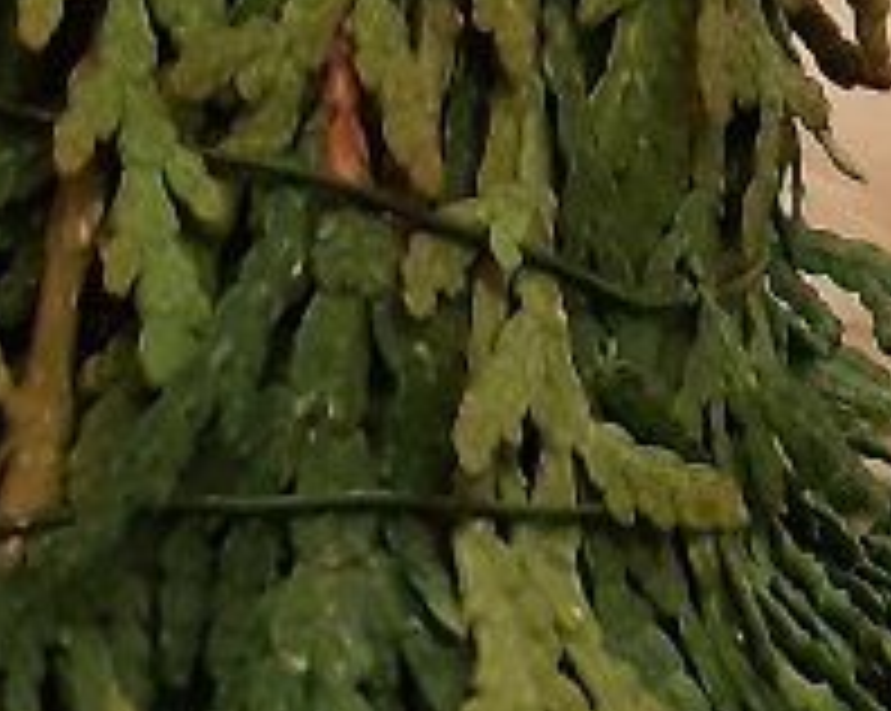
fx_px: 4505
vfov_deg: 8.0
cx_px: 171
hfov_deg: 11.3
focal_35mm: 171
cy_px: -1222
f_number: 1.7
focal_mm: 3.9
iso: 400
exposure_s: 1/25
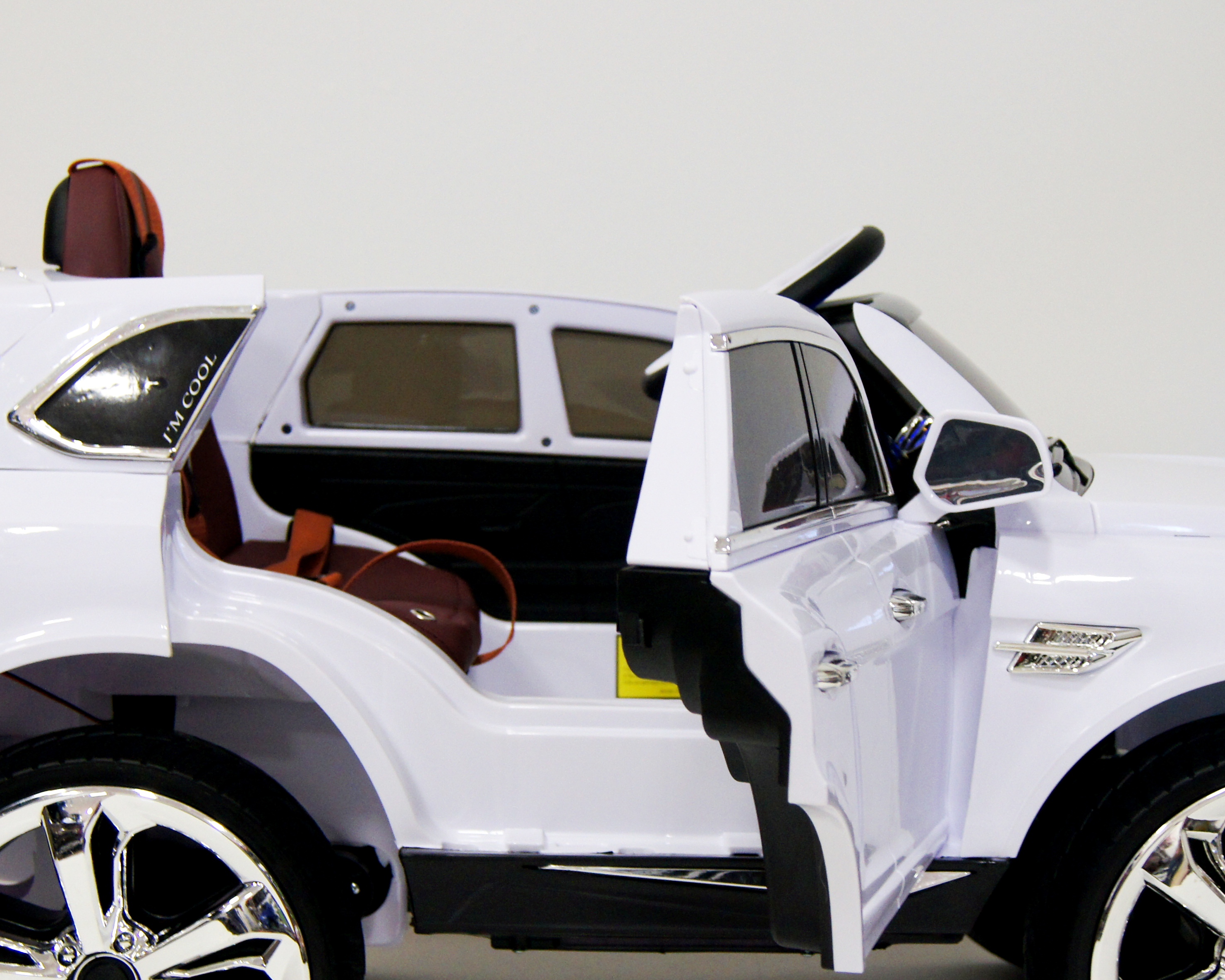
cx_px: 679
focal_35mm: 70
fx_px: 2538
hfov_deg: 27.1
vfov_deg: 21.8
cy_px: 617
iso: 800
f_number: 4.5
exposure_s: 1/50
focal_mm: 30
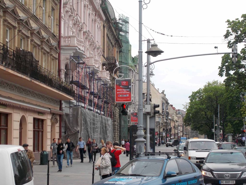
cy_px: 92
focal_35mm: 66
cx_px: 123
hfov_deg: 29.4
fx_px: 469
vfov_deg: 22.3
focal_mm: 11.8
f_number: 5.3
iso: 80
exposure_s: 1/125
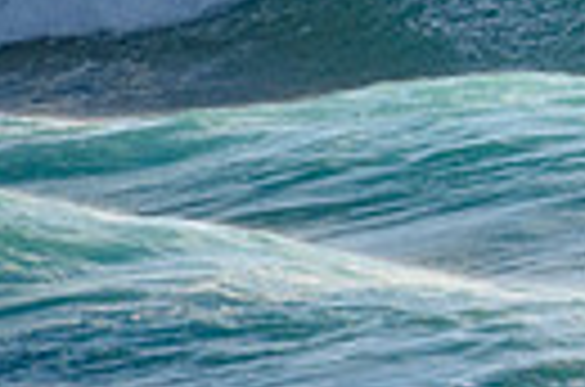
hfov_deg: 0.8
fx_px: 42471
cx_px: 1228
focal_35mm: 2620
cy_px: -133
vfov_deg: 0.5
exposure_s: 1/2000
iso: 280
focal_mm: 390
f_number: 5.6
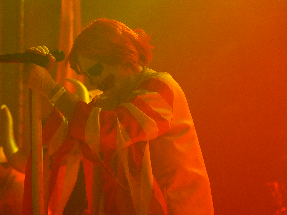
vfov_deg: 11.4
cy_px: 120
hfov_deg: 15.2
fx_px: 1078
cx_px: 117
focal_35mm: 130
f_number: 4
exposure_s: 1/160
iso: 12800
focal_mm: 105
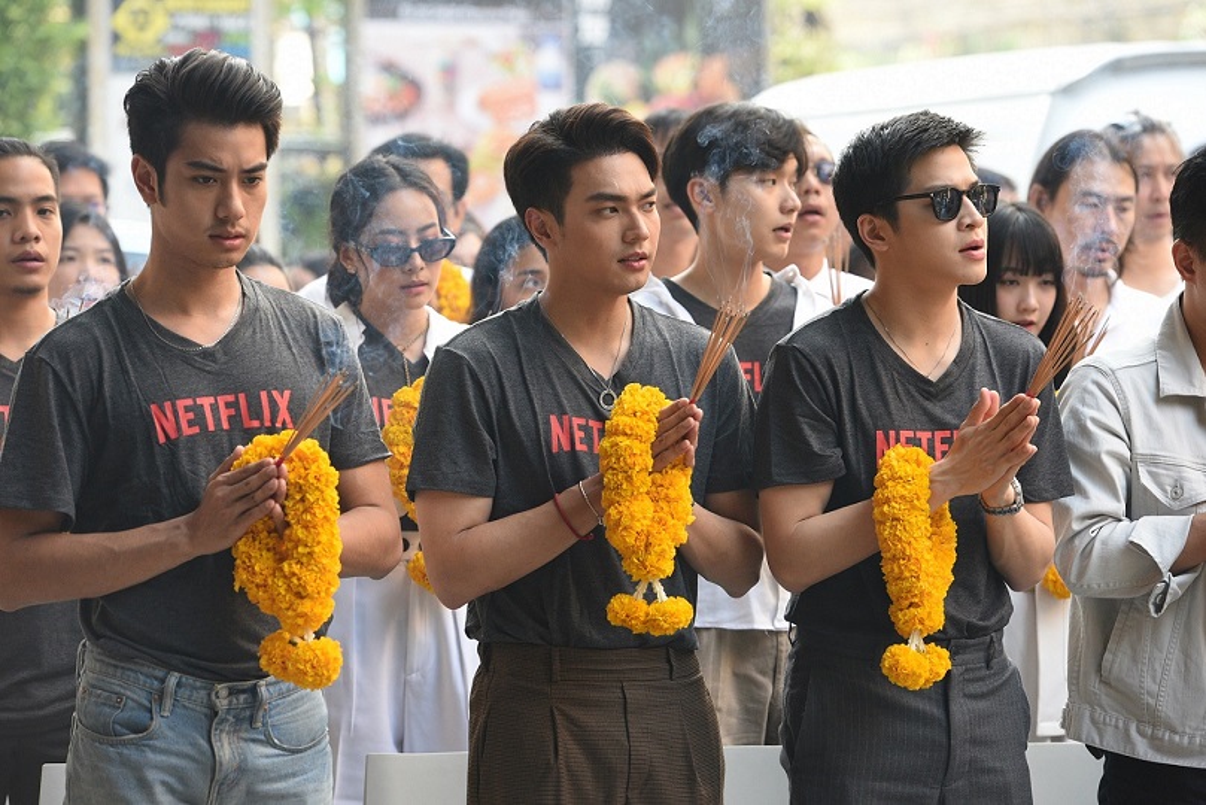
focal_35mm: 150
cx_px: 603
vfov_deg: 9.2
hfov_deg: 13.7
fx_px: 5027
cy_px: 402
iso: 1600
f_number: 5
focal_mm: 150
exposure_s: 1/400
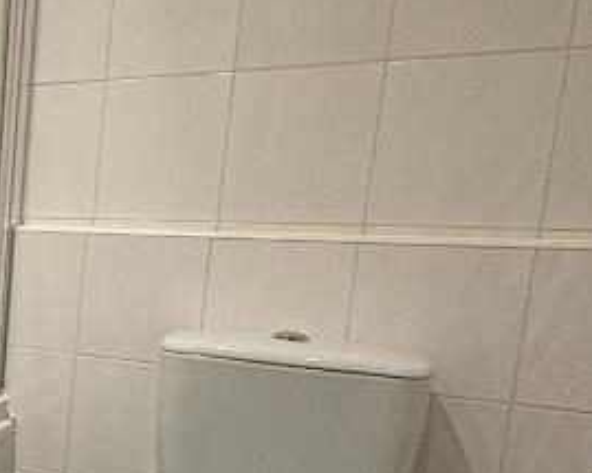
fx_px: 911
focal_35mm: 52
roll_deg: -0.4
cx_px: -328
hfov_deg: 25.5
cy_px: 343
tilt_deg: -9.3
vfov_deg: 28.8
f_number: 2.2
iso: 200
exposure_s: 1/50
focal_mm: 2.22
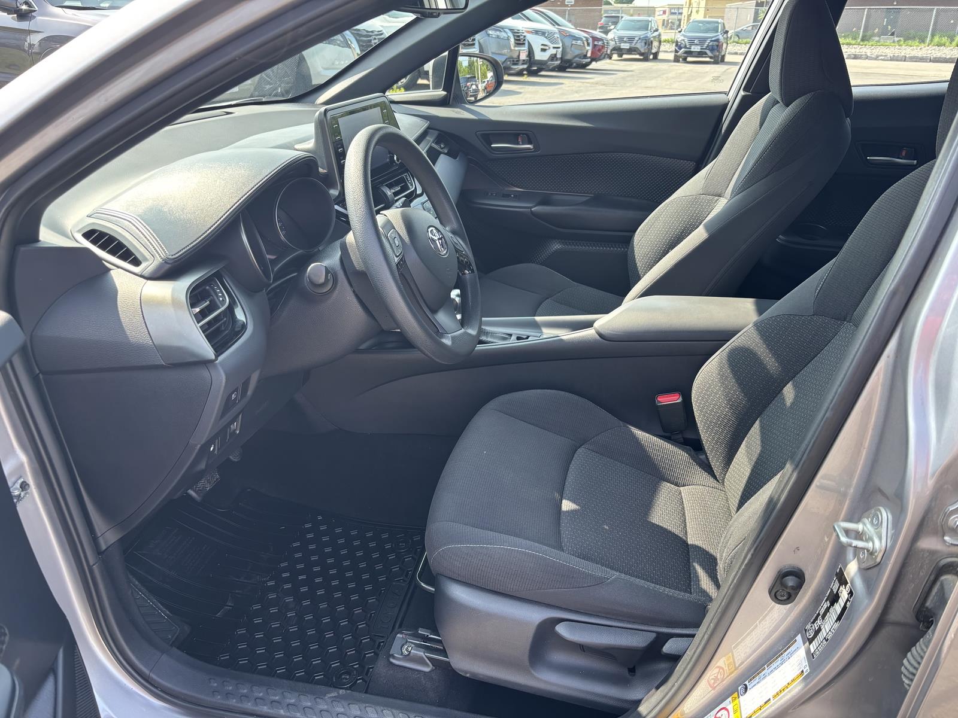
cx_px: 479
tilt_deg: -25.0
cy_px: 359
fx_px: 720
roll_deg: -1.1
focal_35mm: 26
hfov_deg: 67.3
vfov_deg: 53.1
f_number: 1.6
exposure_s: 1/198
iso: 50
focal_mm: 5.96
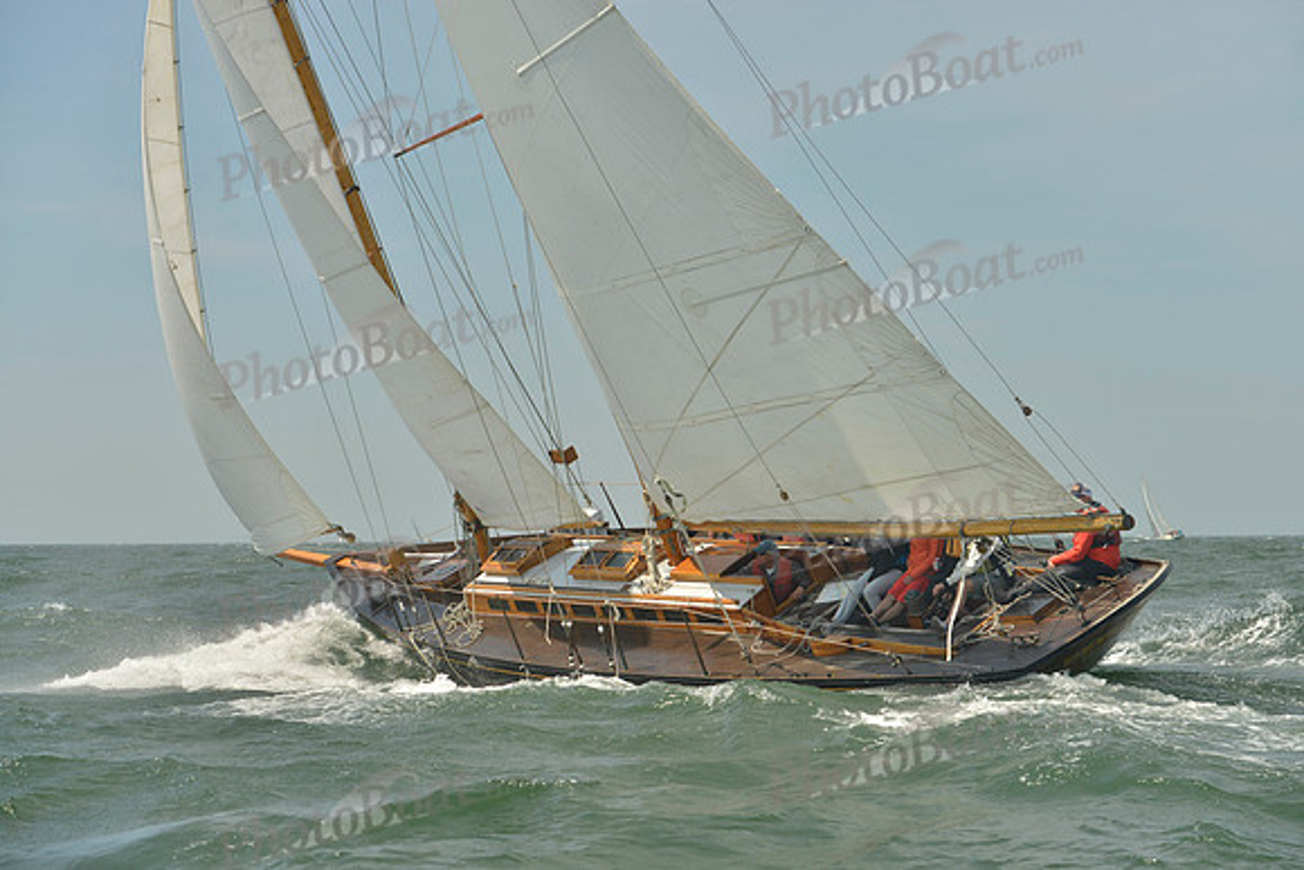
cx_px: 652
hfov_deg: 28.8
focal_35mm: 70
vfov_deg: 19.5
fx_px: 2536
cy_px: 435
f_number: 6.3
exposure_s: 1/1250
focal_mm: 70
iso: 200
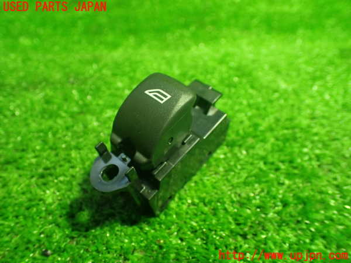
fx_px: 304
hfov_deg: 60.0
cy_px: 132
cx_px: 176
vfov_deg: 46.8
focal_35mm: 30
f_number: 2.3
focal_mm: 5.4
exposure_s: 1/60
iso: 800
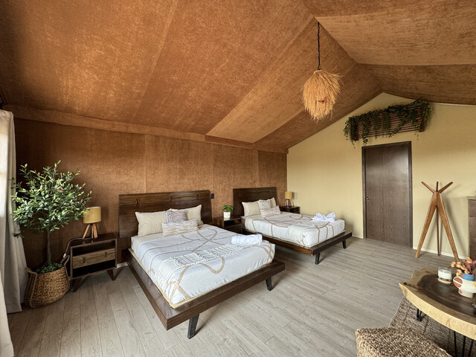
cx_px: 238
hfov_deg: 102.1
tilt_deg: +0.4
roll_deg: +0.5
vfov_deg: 85.7
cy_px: 178
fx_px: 193
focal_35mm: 14
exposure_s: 1/99
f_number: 2.2
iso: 125
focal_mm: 2.22
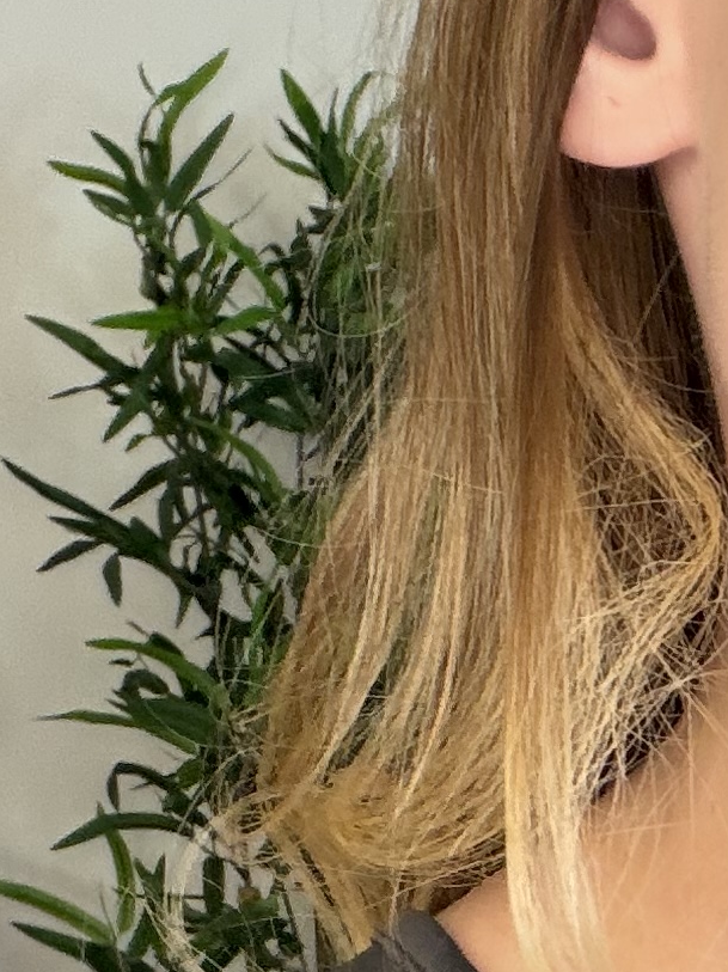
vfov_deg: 17.2
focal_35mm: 114
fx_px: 3199
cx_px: 1307
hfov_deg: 12.0
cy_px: 664
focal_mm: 2.71
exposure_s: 1/118
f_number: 1.9
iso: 64
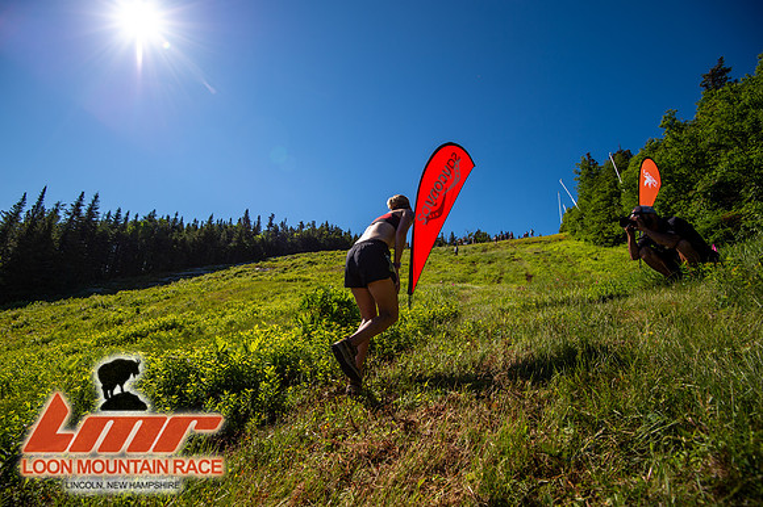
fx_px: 339
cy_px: 254
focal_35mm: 16
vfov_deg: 73.7
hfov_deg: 96.8
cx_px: 382
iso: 100
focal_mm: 16
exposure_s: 1/1000
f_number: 5
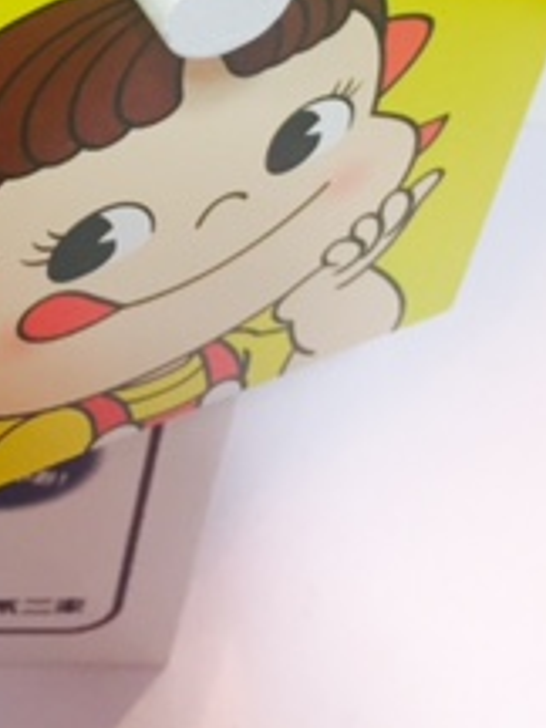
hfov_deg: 16.6
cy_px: -320
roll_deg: -4.9
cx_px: -64
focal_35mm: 86
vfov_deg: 20.1
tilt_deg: -35.3
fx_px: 1809
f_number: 2.2
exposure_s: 1/33
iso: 100
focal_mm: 4.15
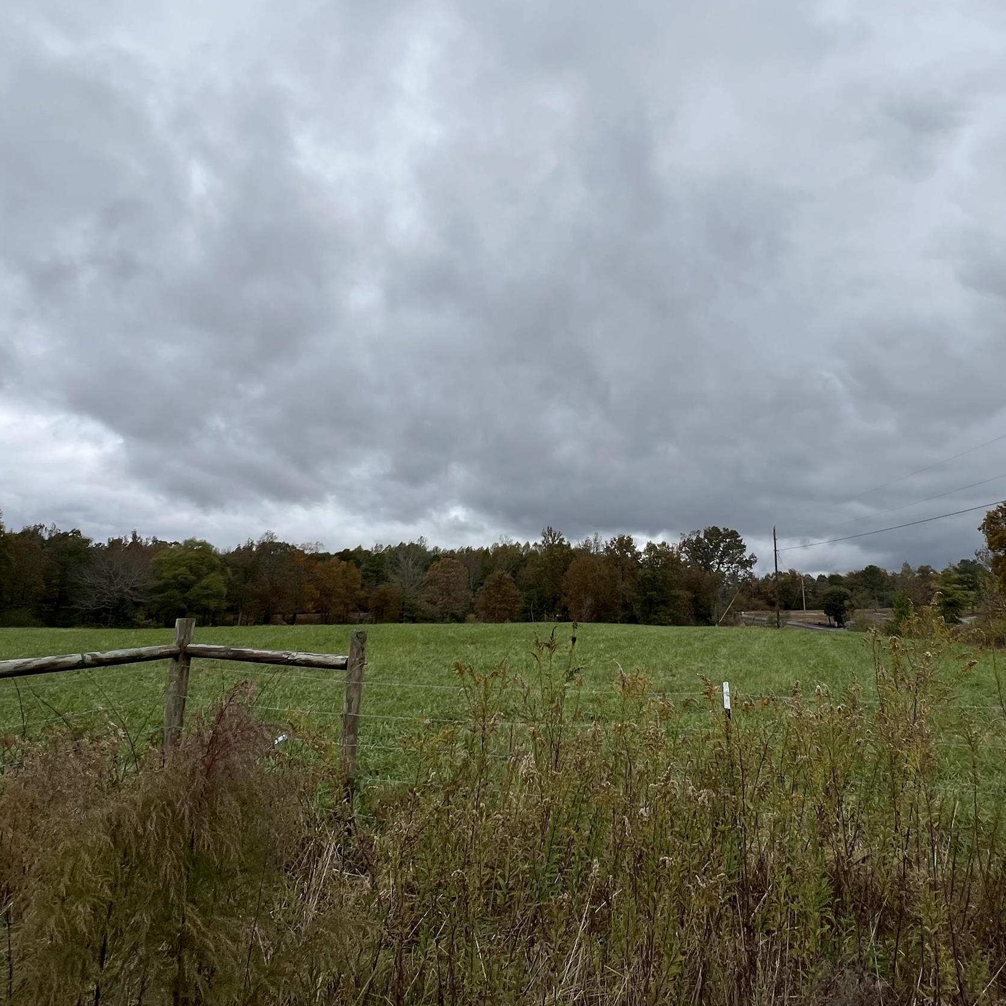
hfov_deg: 71.7
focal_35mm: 21
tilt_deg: +16.1
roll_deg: +0.8
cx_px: 580
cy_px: 426
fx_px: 690
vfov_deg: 71.7
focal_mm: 1.57
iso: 32
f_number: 1.8
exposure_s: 1/1085
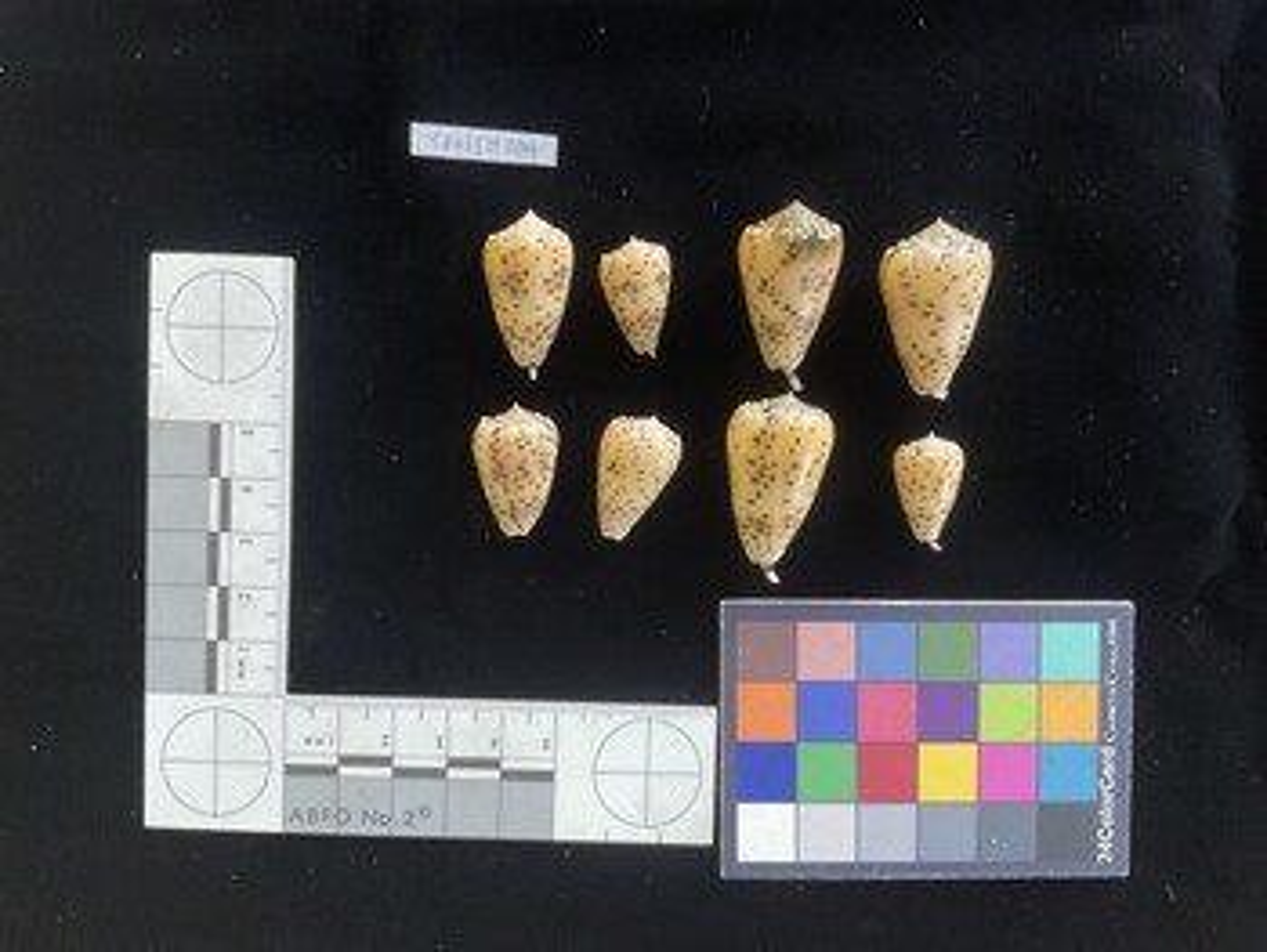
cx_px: 634
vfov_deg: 48.3
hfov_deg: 61.6
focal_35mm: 29
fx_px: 1062
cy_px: 476
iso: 200
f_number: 1.8
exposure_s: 1/40
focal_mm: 3
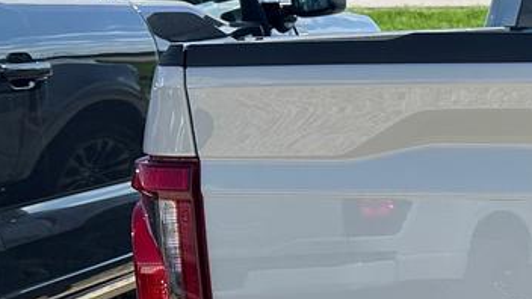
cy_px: 329
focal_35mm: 95
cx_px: 840
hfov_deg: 19.1
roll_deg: +1.7
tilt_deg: -13.6
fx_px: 1340
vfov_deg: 12.5
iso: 80
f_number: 1.78
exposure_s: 1/3356
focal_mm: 6.86
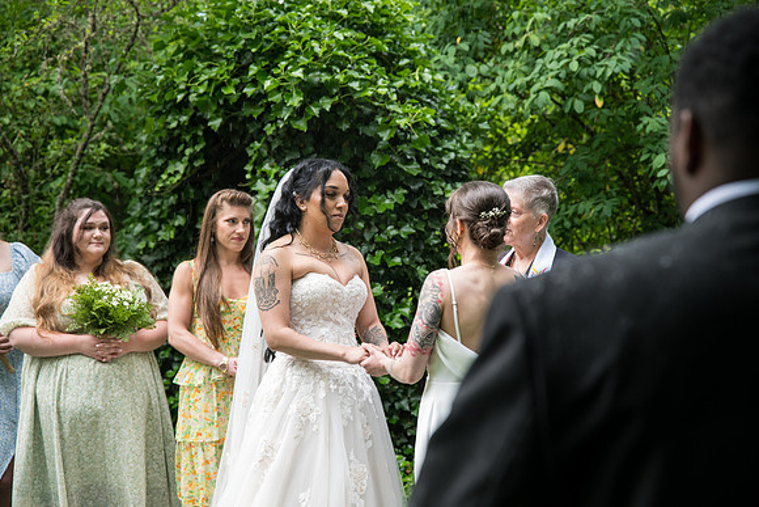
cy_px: 254
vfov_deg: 19.5
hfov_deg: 28.8
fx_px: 1476
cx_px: 380
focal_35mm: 70
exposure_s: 1/400
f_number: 4
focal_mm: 70
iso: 1000
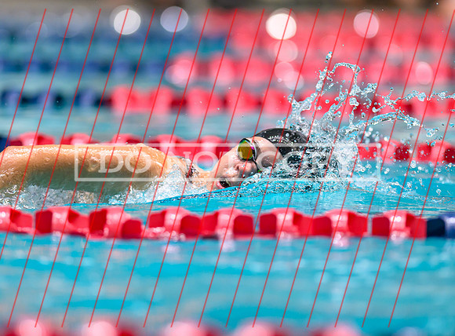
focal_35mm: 452
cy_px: 178
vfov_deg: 3.3
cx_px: 206
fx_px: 5909
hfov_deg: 4.4
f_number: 2.8
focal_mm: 300
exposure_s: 1/800
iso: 1600
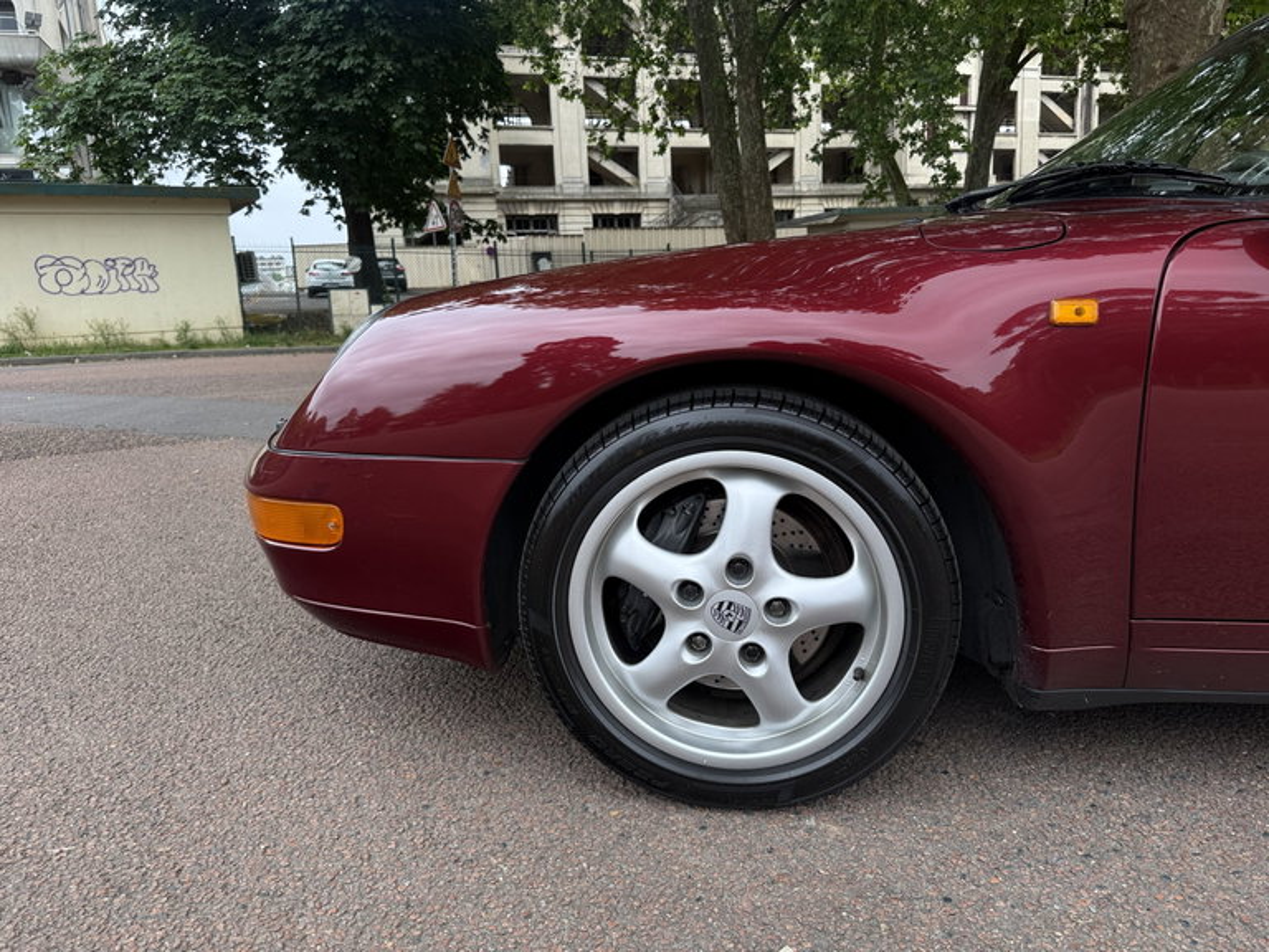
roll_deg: +1.3
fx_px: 880
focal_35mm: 24
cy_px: 476
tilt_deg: -11.0
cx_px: 634
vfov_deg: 56.8
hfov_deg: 71.6
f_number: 1.78
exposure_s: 1/156
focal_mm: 6.76
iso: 64
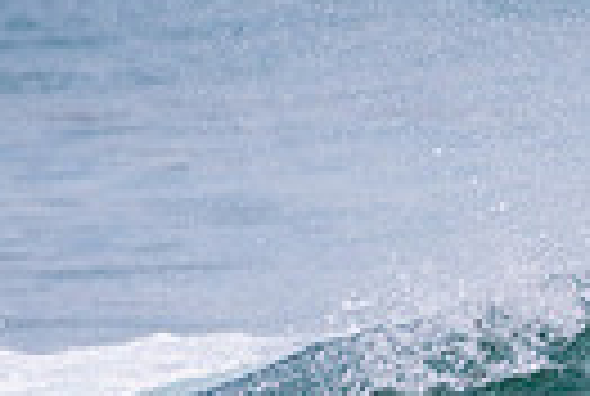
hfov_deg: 0.9
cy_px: 389
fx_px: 36253
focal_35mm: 2207
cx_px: 1081
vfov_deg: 0.6
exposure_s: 1/1250
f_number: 5.6
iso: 360
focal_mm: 500
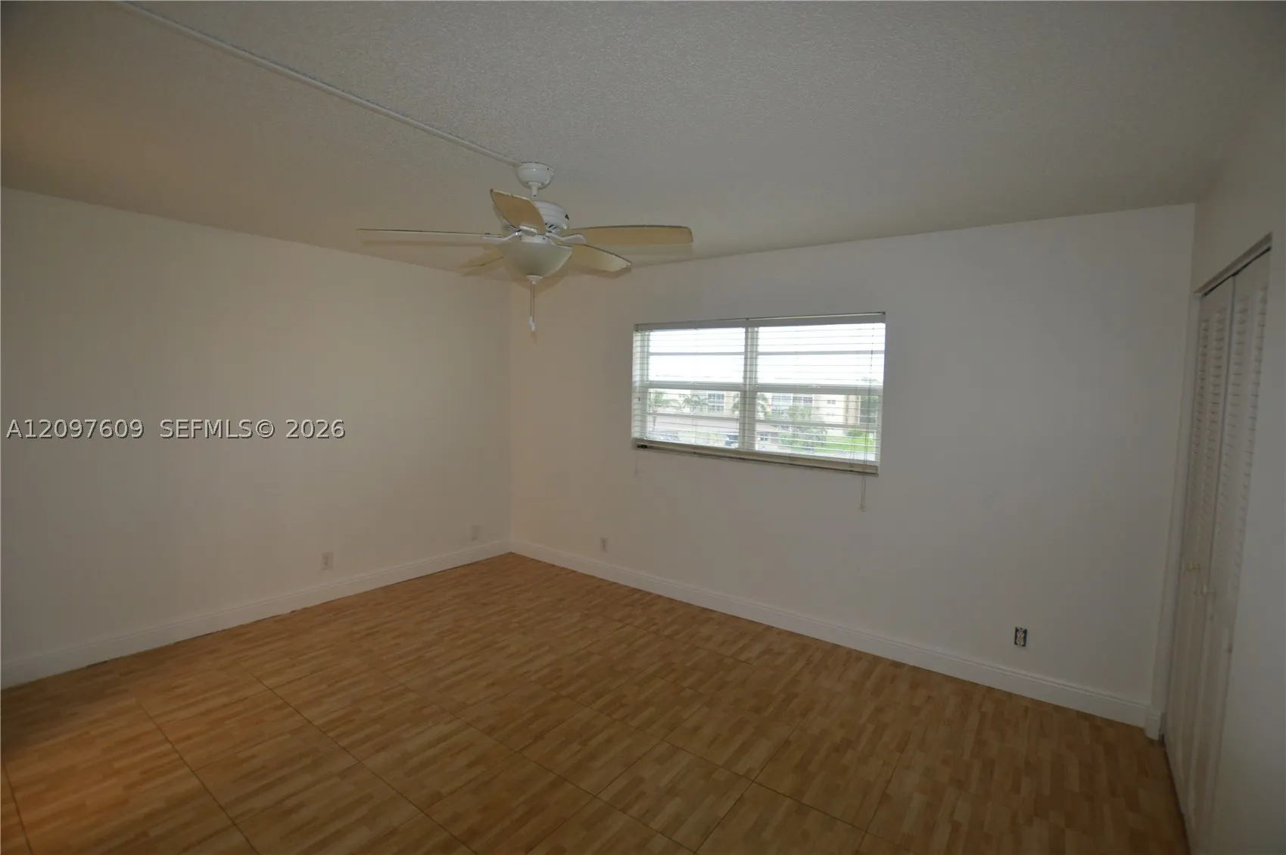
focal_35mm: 15
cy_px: 428
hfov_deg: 100.4
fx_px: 535
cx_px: 643
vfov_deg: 77.2
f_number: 3.5
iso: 450
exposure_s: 1/60
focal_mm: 10
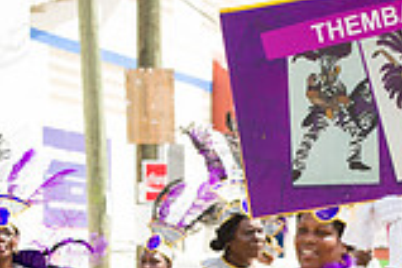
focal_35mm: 255
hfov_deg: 8.0
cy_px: 324
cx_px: 407
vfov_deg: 5.4
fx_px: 2847
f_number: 6.3
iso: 100
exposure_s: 1/160
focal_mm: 70
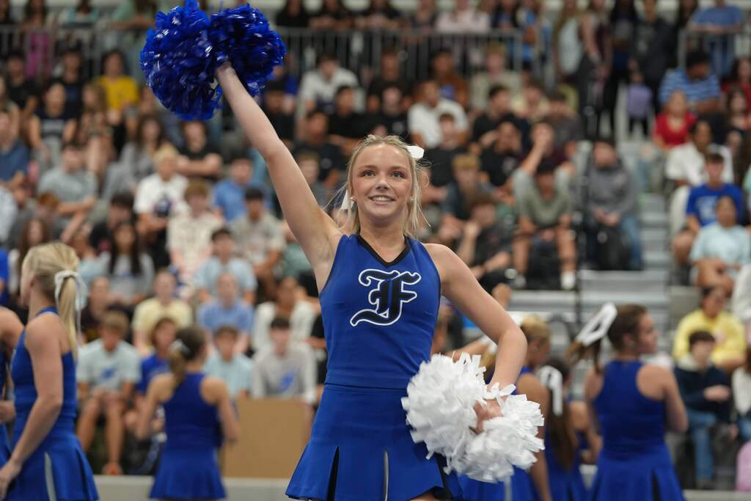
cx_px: 376
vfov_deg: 10.2
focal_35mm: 134
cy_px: 250
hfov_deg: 15.3
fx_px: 2796
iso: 1600
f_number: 4
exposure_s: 1/160
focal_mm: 134
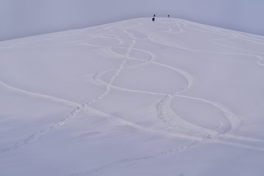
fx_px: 396
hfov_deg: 36.9
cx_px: 132
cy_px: 88
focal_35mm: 54
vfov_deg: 25.0
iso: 200
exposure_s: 1/500
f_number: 9
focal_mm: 36
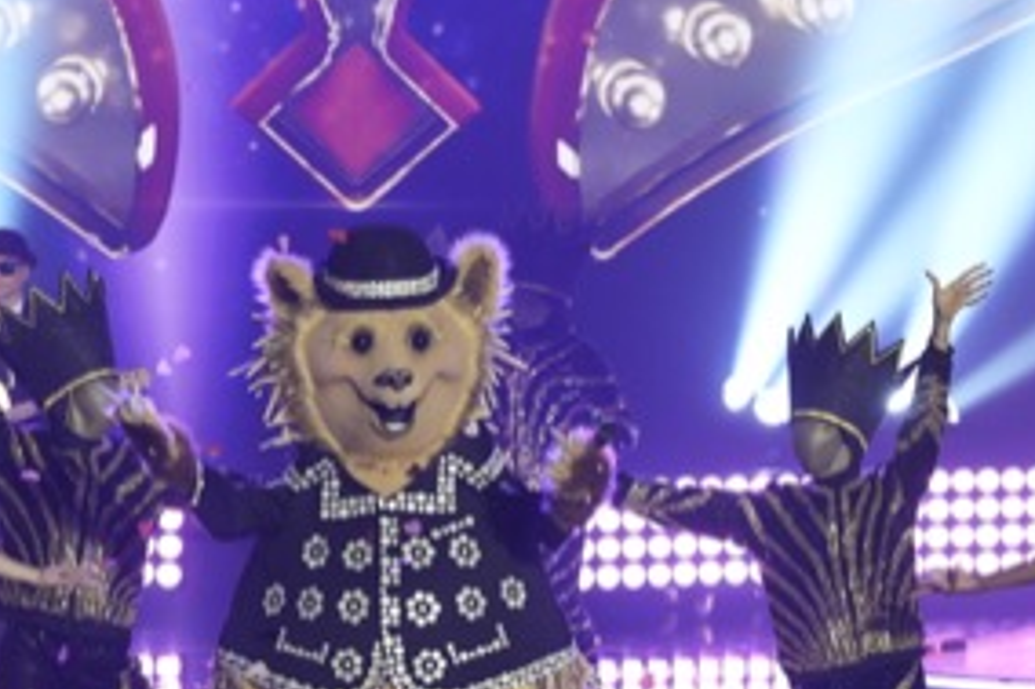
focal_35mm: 215
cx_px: 423
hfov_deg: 9.6
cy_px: 538
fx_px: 6177
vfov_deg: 6.4
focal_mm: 122
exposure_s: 1/320
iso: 5000
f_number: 4
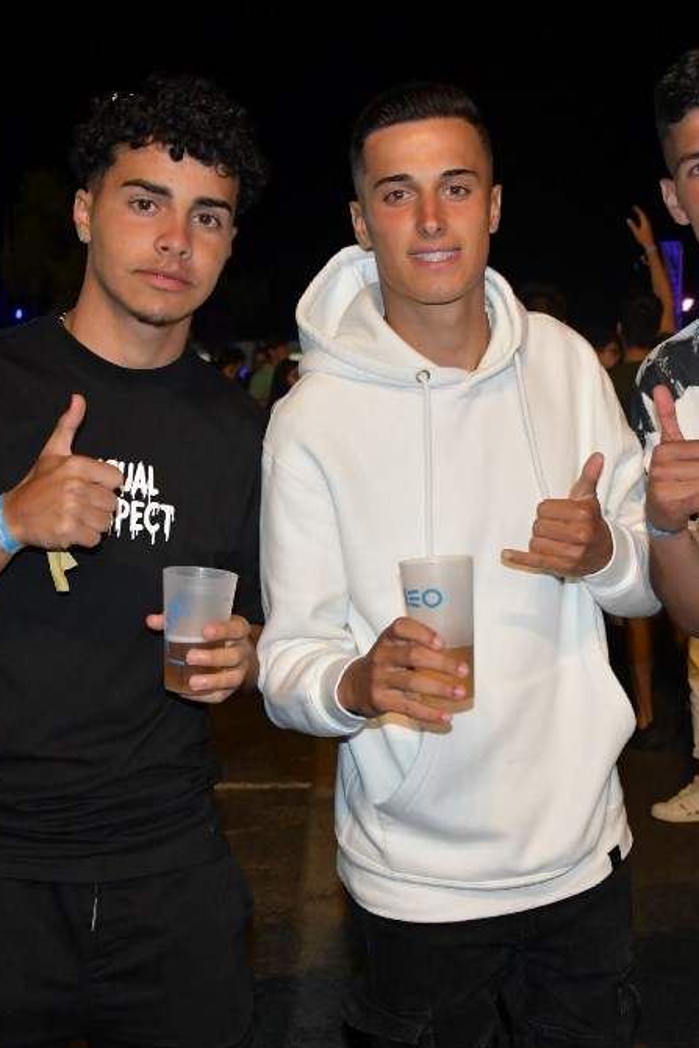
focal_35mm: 55
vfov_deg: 36.2
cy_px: 524
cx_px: 479
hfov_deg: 24.5
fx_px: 1601
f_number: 3.8
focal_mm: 24
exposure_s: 1/60
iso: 1600
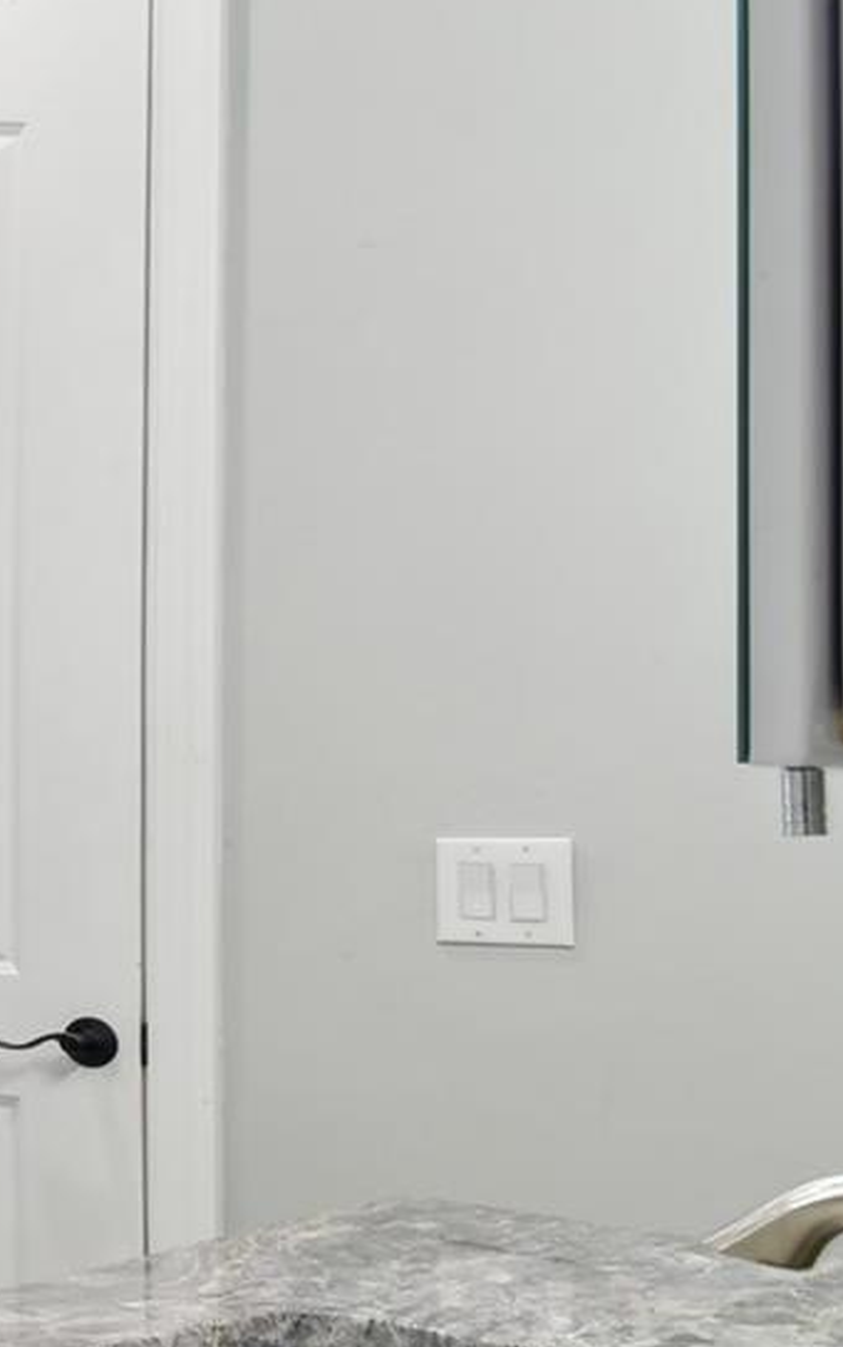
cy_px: 816
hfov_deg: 17.8
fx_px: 1652
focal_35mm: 45
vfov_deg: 44.1
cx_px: -912
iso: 100
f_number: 7.1
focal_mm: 10
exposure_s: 1/4
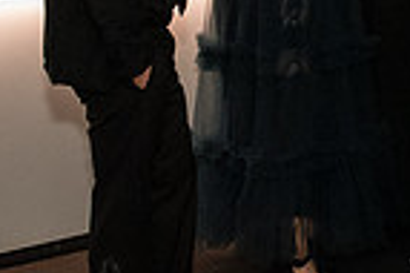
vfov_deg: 11.5
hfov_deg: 16.1
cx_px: 602
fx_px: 1331
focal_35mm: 117
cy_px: -36
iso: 5000
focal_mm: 24
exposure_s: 1/160
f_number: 4.5
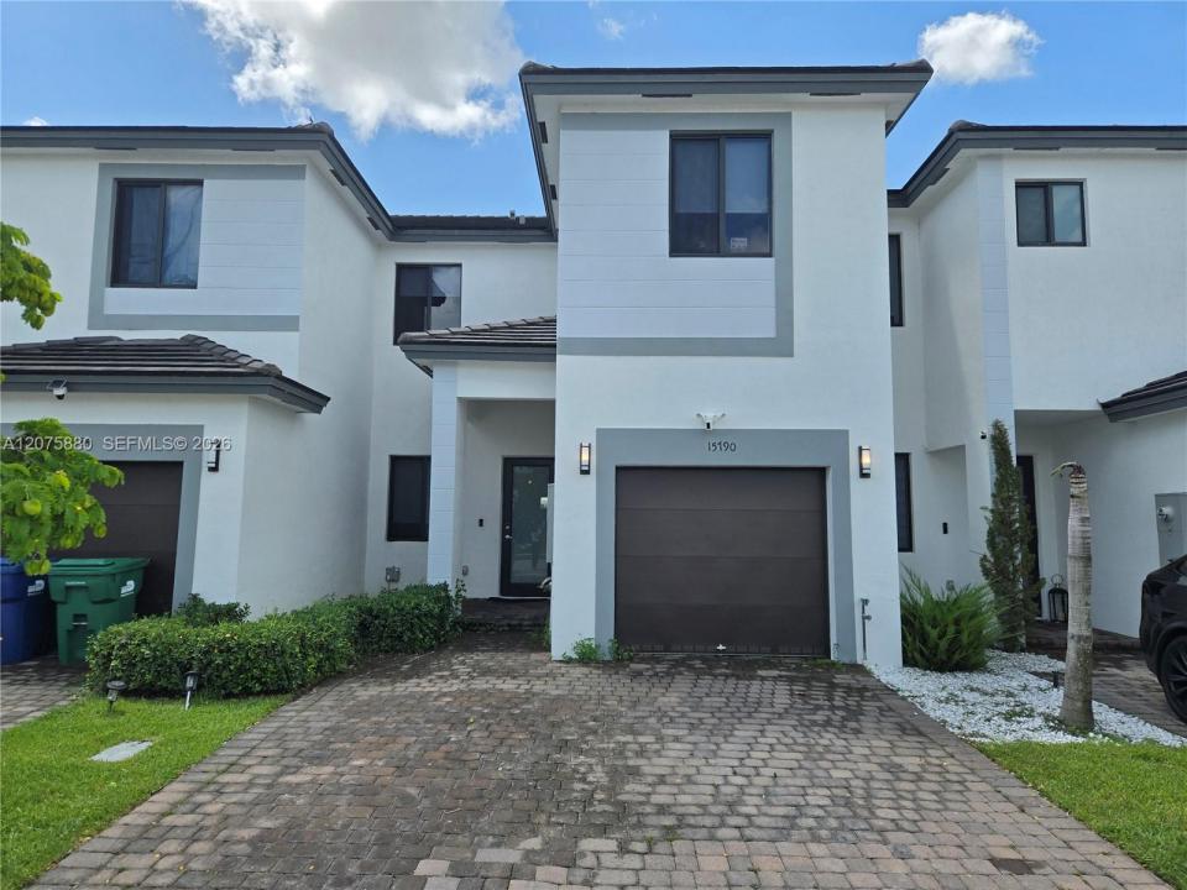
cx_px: 594
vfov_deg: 58.9
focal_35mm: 23
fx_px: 789
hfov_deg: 73.9
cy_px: 445
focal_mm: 5.4
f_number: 1.8
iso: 50
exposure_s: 1/2921
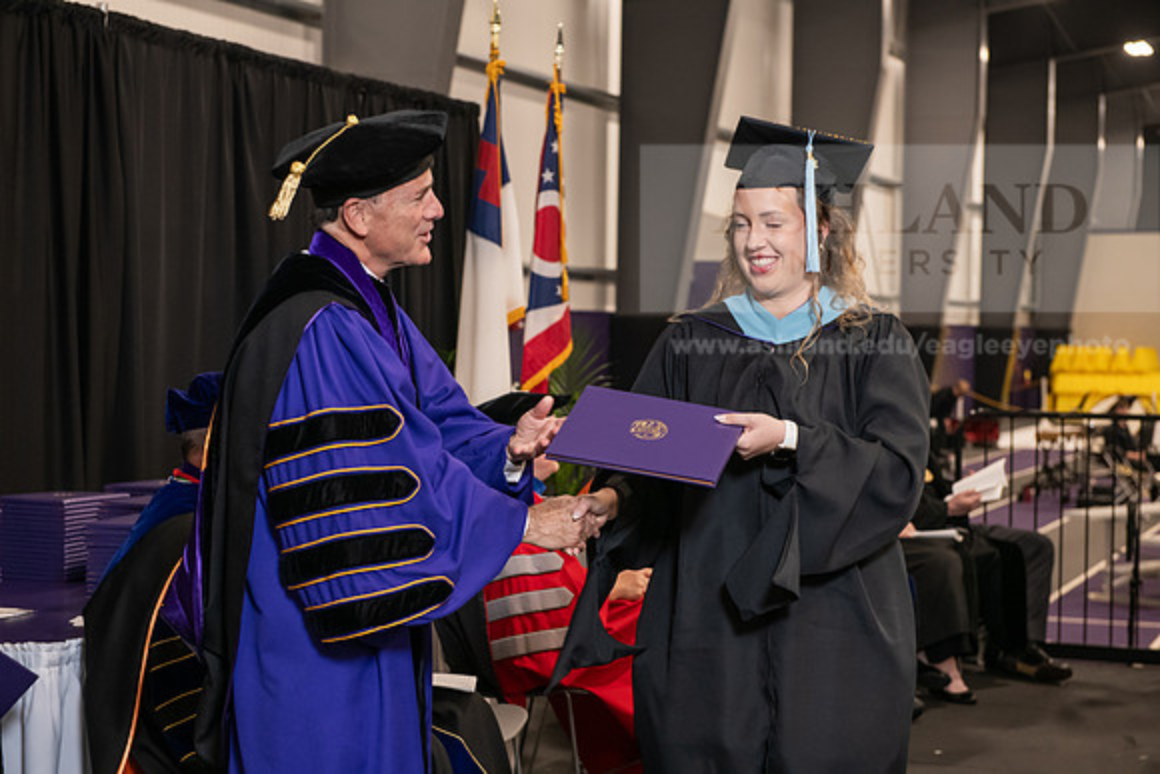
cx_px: 580
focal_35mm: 70
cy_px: 387
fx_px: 2256
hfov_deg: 28.8
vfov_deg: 19.5
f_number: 5
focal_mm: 70
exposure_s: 1/125
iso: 2000
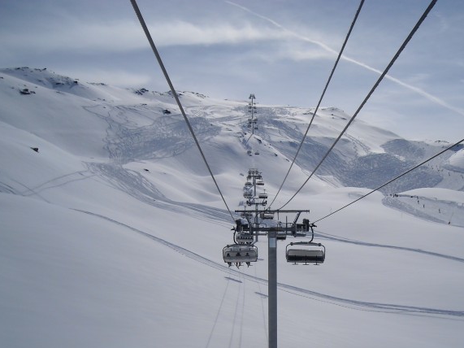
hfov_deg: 37.2
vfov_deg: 28.3
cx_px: 296
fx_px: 683
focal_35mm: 51
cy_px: 241
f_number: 5.6
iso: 64
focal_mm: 5.7
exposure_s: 1/1500
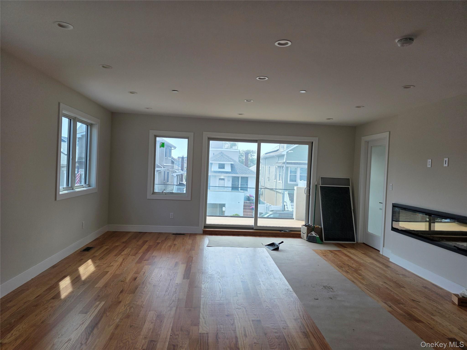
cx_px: 234
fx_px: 310
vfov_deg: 58.9
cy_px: 175
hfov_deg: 73.9
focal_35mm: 23
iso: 32
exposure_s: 1/359
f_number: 1.7
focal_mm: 6.3
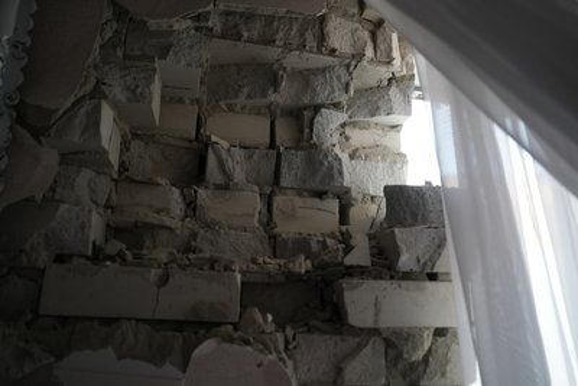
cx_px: 289
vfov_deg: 46.4
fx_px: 450
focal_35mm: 28
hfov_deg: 65.5
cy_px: 193
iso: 4000
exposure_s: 1/200
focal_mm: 28
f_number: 2.8
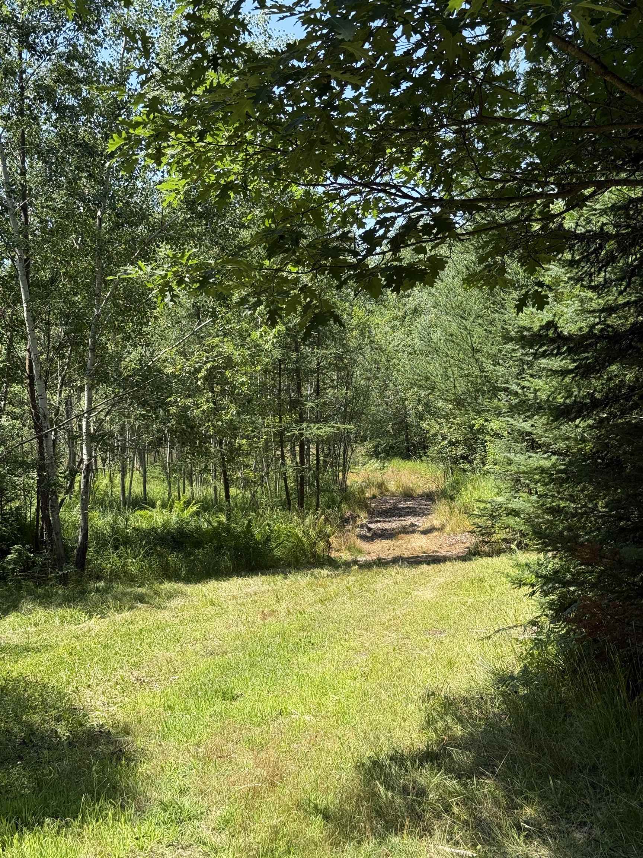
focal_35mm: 48
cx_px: 322
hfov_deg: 30.3
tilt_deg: -0.2
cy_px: 429
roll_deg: +1.9
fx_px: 1189
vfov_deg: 39.7
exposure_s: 1/1403
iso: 64
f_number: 1.78
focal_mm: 6.76
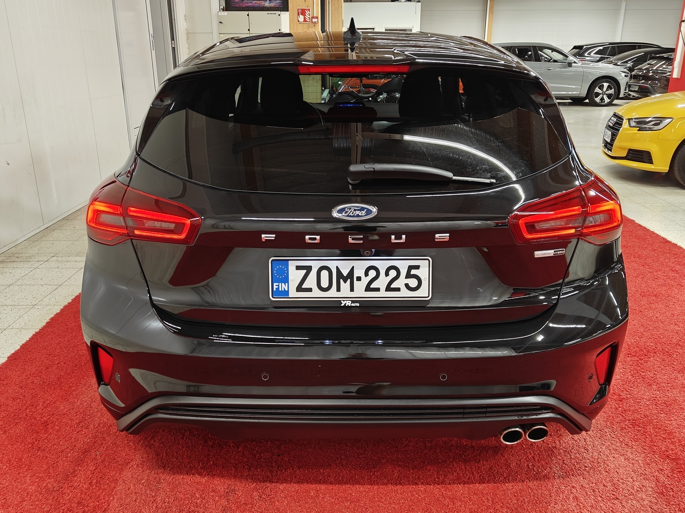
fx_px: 594
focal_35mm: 30
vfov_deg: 46.8
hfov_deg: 60.0
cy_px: 256
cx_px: 342
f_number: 1.8
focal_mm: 5.59
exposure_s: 1/50
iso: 100
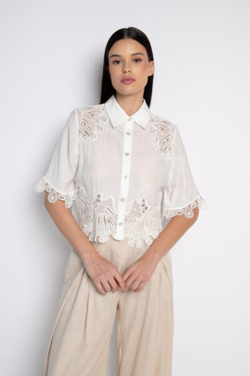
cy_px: 188
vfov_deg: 46.4
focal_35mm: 42
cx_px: 125
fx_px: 438
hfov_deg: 31.9
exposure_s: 1/125
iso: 320
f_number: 5
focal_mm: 42
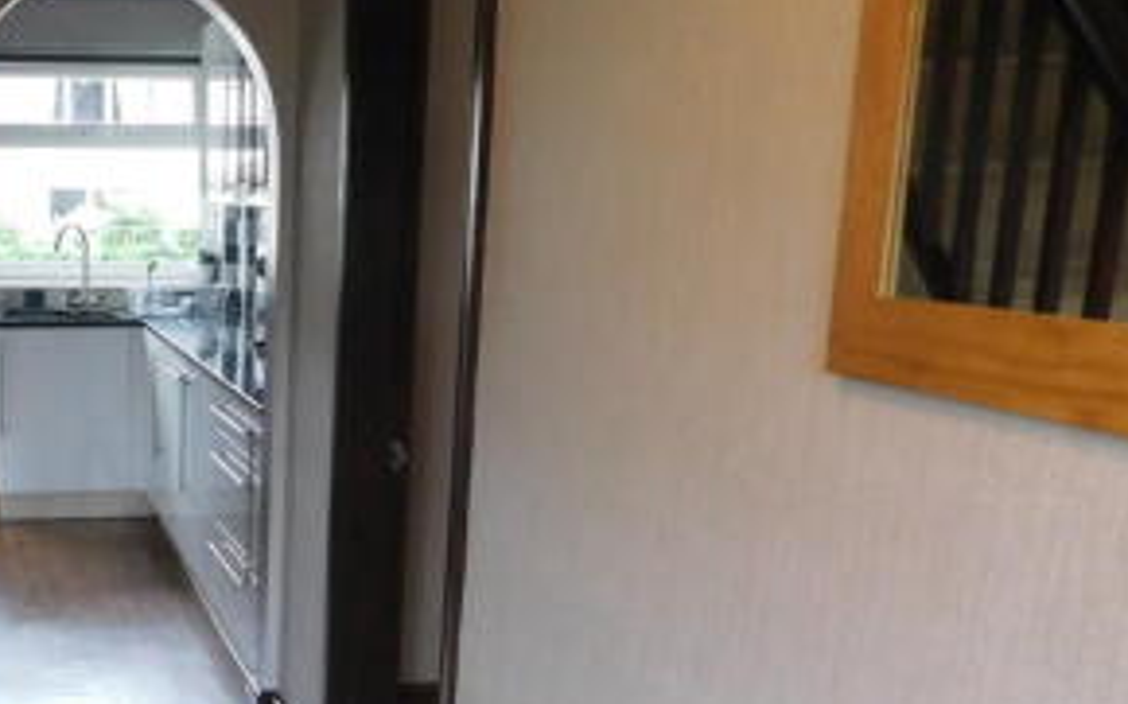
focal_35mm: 49
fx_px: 1506
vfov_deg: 25.6
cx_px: 161
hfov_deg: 38.8
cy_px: 613
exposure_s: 1/25
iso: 400
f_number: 3
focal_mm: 4
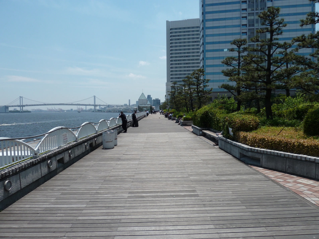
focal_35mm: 25
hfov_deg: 69.4
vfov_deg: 54.9
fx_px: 230
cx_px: 160
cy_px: 120
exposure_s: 1/1300
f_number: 3.3
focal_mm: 4.1
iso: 80
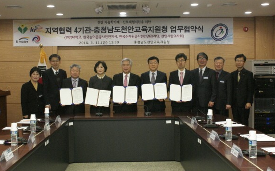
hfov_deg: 42.7
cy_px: 88
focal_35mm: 47
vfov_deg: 27.4
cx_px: 135
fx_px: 352
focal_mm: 30
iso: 1600
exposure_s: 1/30
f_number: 7.1
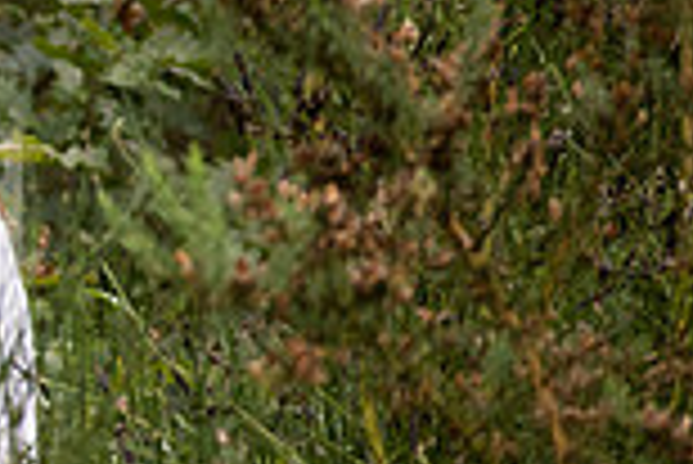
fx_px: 21811
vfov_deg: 1.2
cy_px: 255
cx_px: -549
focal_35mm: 1132
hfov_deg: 1.8
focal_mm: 300
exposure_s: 1/1000
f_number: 4
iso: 800
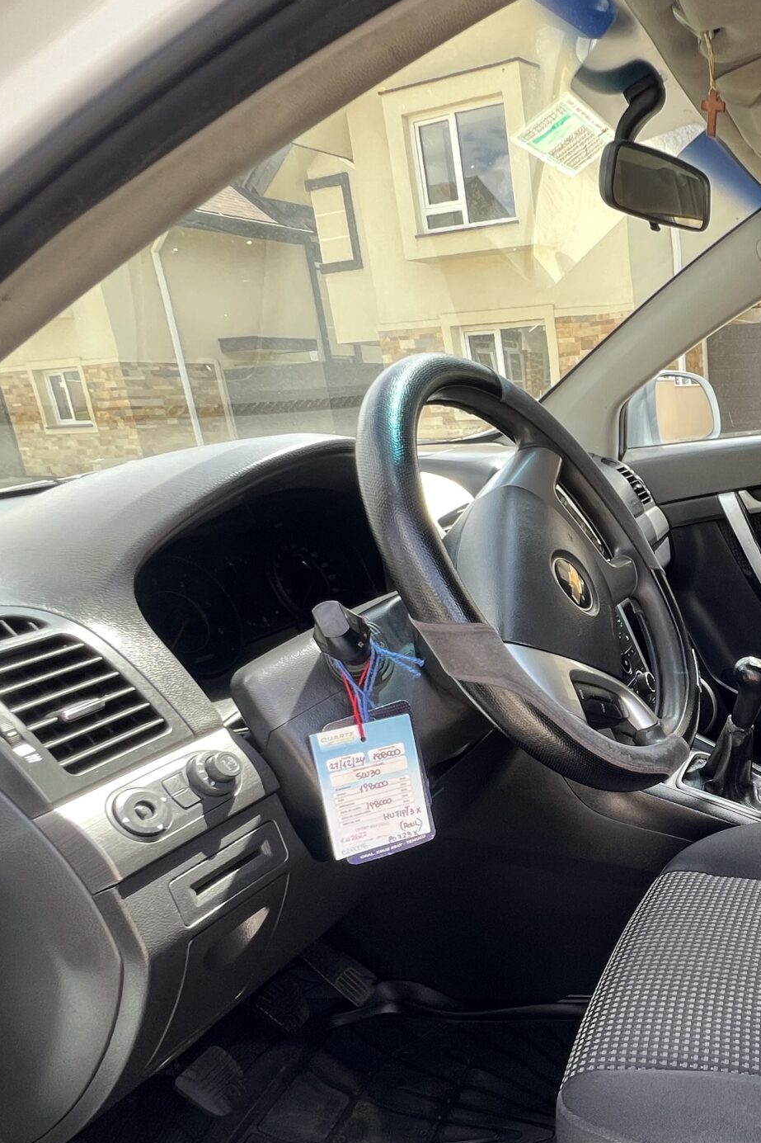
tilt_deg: -19.4
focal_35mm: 25
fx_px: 793
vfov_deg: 70.8
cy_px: 685
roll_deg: +1.4
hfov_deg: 43.7
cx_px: 765
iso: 32
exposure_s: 1/99
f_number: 1.8
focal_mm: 1.57
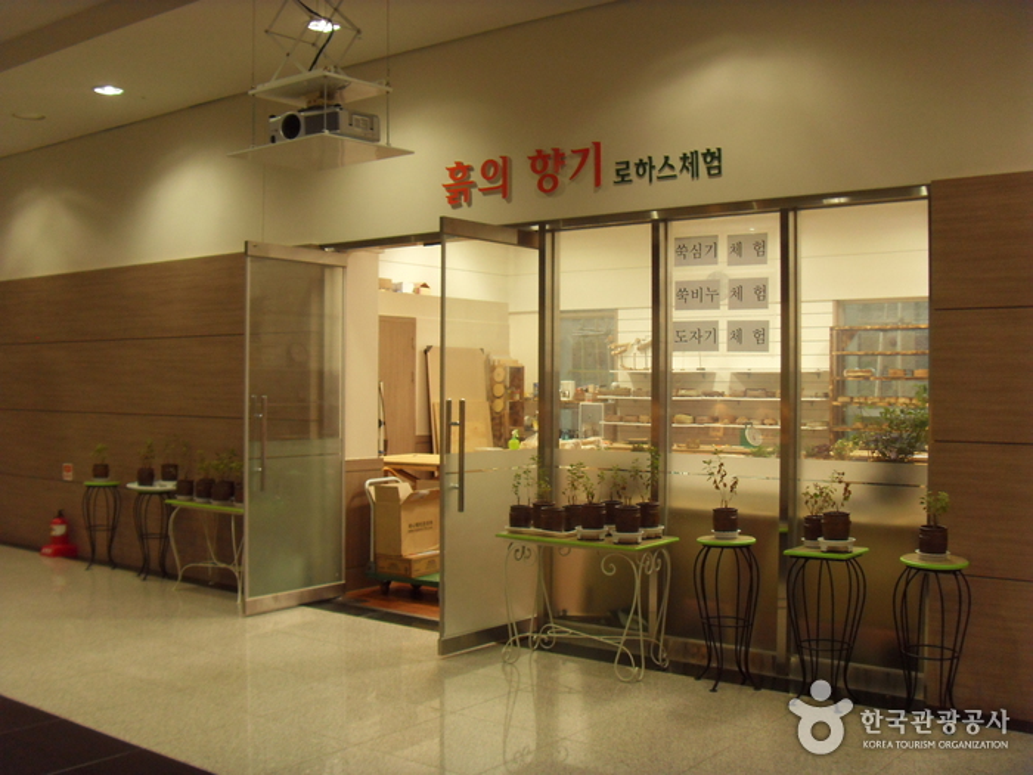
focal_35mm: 39
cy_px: 388
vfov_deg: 36.8
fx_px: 1164
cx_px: 516
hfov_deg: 47.9
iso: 200
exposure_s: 1/15
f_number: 3.5
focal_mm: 6.6
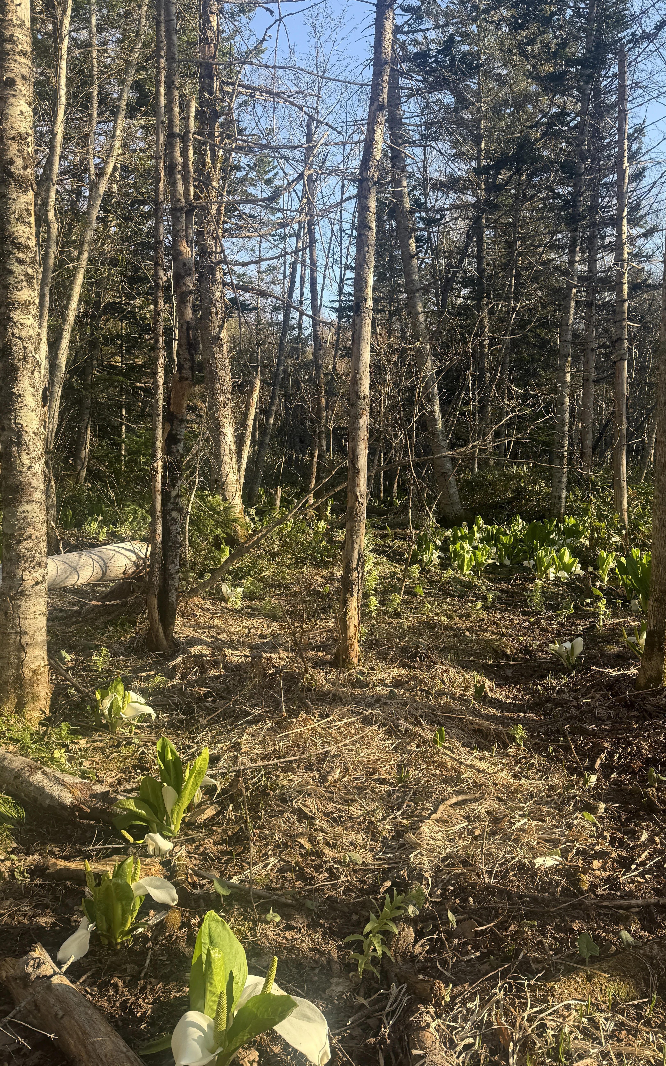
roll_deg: -1.2
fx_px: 813
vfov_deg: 66.4
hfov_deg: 44.4
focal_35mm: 28
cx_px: 381
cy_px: 504
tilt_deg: -1.6
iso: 80
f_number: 1.78
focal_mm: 6.76
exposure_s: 1/840
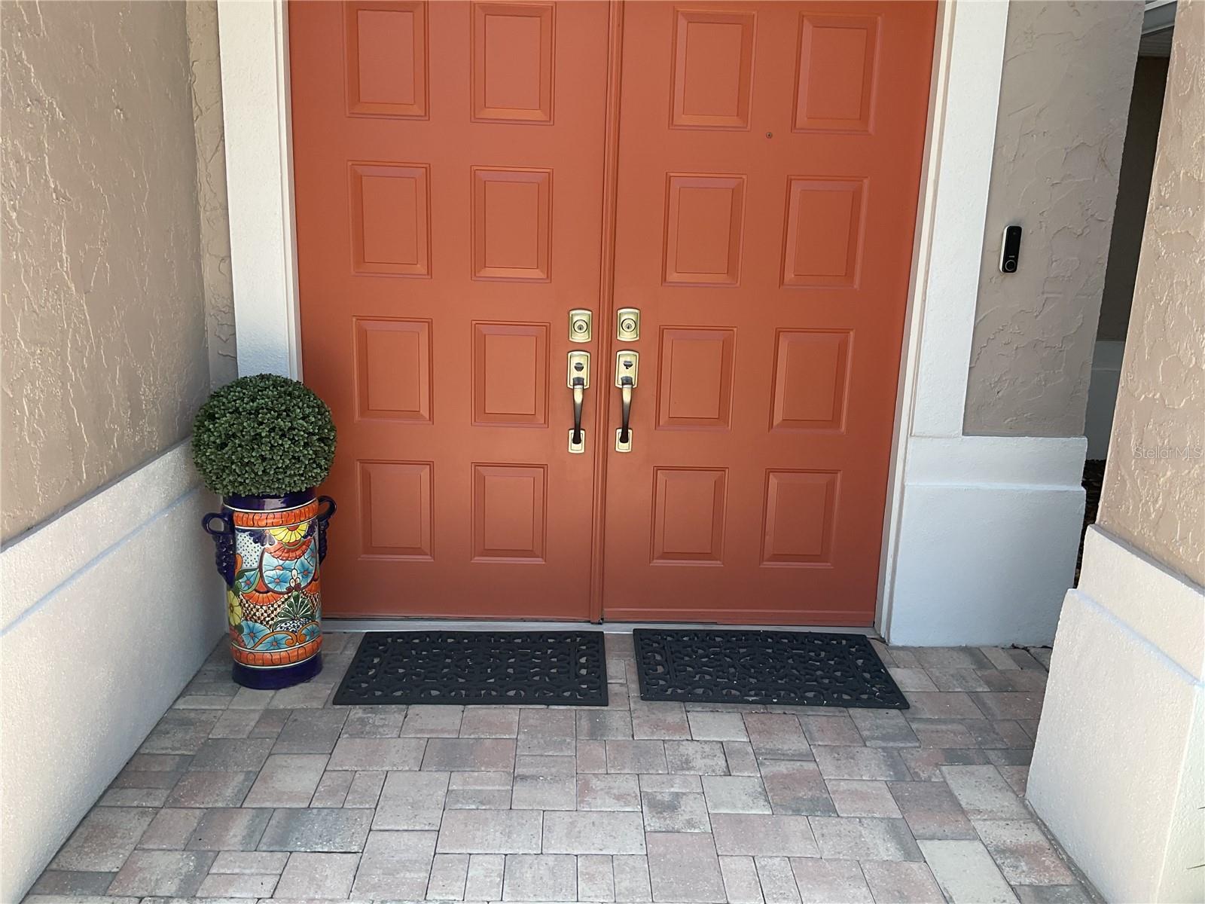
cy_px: 452
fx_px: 1010
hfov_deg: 61.7
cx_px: 602
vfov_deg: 48.2
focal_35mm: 29
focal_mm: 3
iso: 16
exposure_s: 1/299
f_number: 1.8
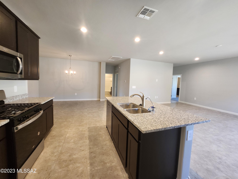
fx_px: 89
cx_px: 119
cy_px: 90
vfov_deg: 89.9
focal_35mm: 13
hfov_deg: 106.2
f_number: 2.2
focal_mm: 1.7
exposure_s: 1/60
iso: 320
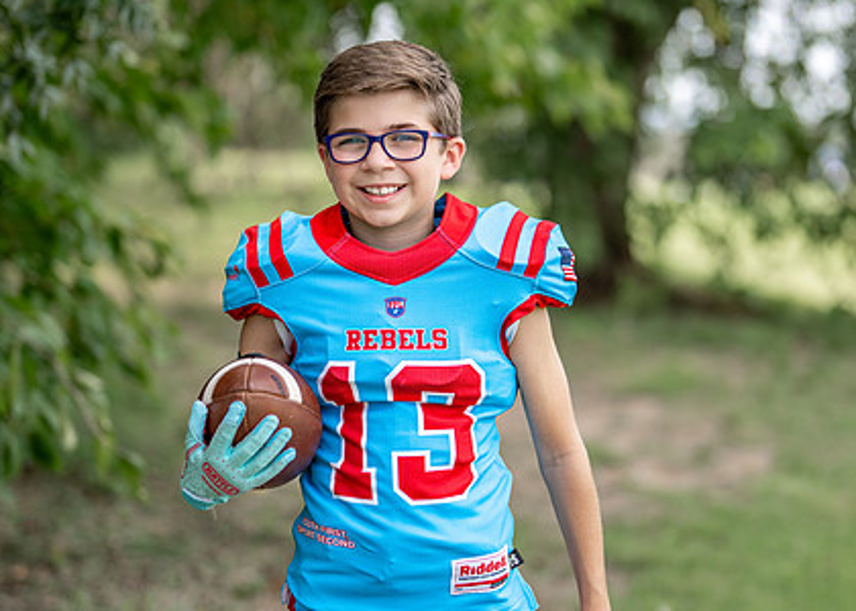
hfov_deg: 22.1
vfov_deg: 15.9
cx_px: 474
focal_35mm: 90
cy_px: 300
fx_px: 2188
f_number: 1.2
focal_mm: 50
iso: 100
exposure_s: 1/2500
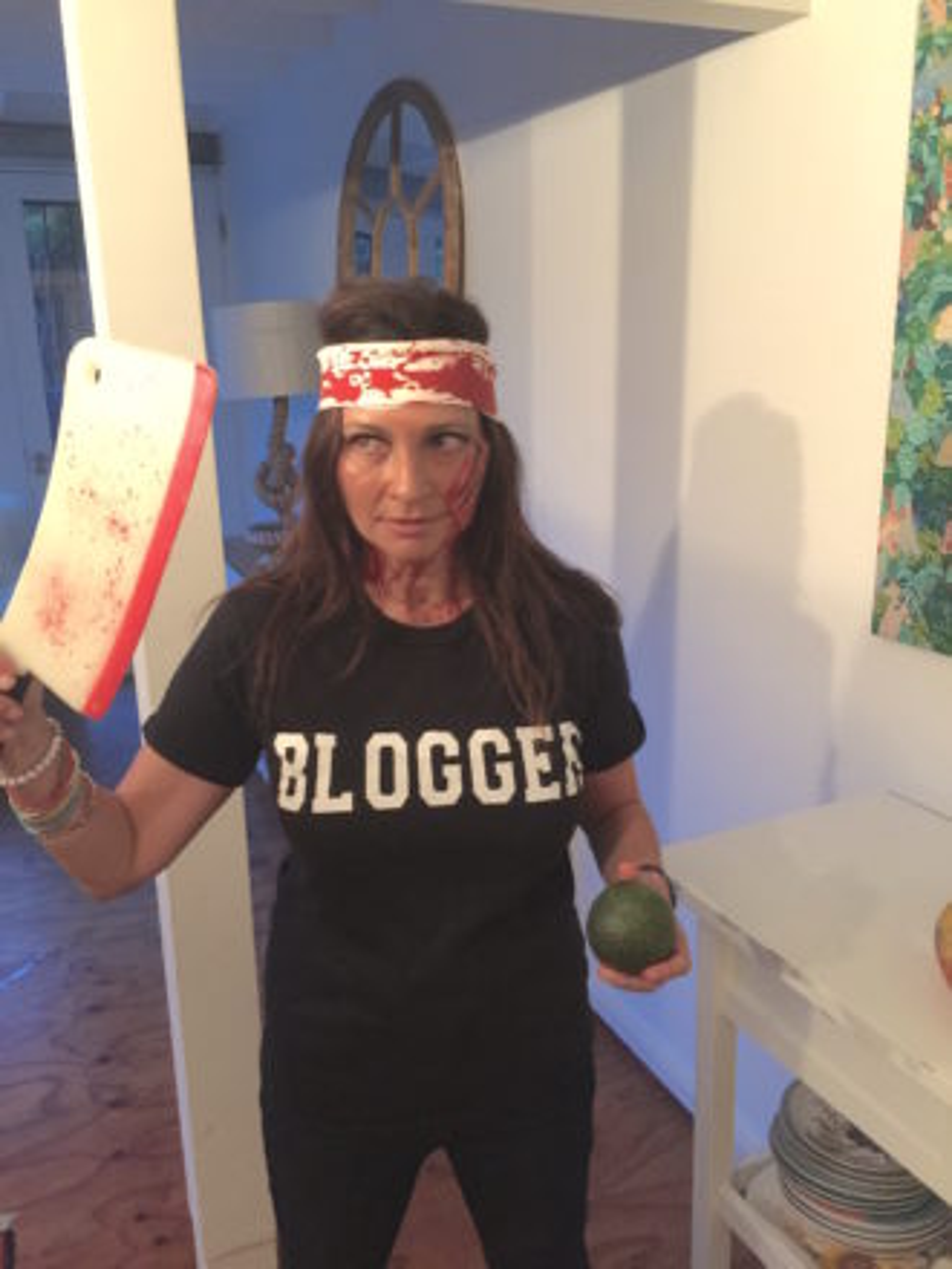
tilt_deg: -13.9
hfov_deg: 48.2
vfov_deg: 61.7
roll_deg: +1.1
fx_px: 1063
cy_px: 634
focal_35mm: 29
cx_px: 476
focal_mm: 4.15
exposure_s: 1/4
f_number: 2.2
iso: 100
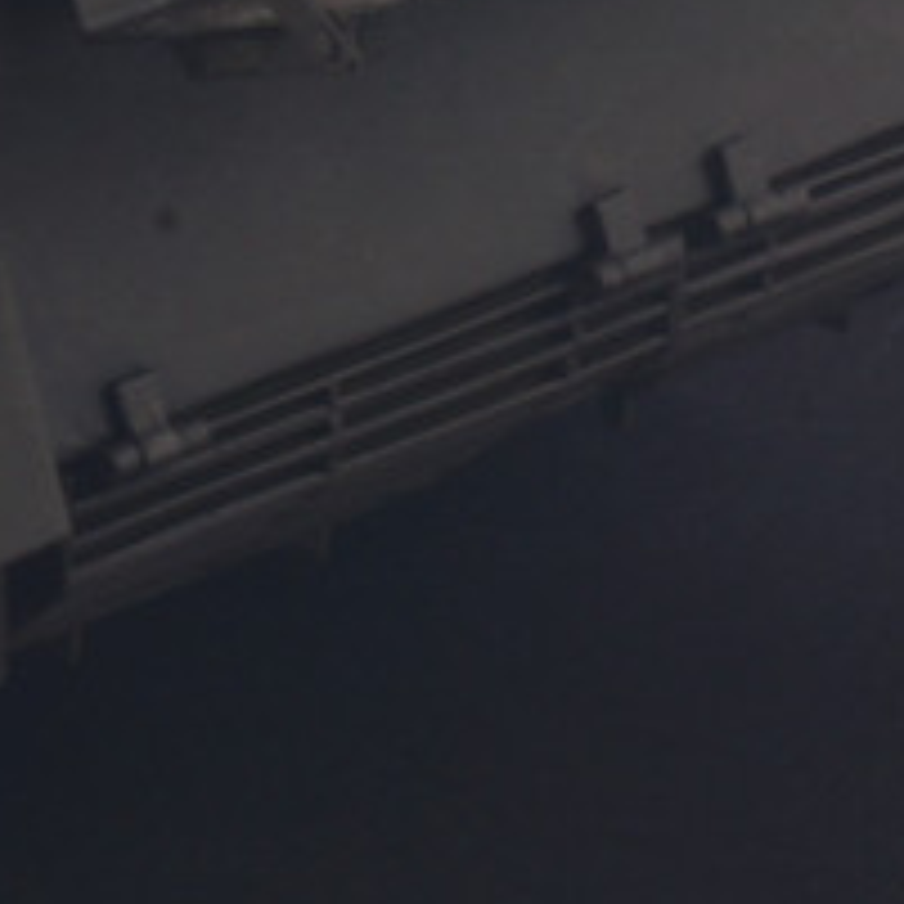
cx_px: -935
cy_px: -423
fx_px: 7875
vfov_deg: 6.5
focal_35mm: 267
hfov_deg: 6.4
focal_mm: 35
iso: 100
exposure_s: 1/1.6
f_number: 32
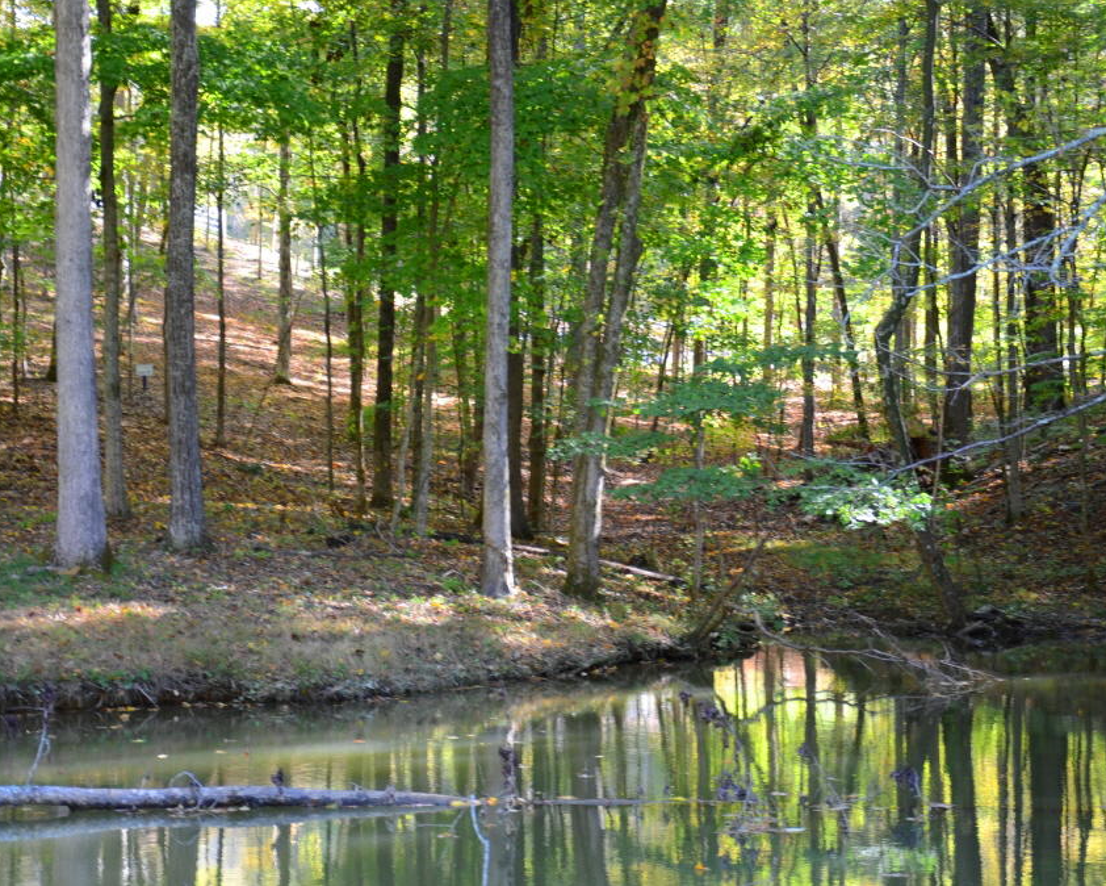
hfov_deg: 23.3
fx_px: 2685
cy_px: 442
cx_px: 521
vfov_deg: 18.7
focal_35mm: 82
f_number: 4.8
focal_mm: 48
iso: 100
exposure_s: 1/20
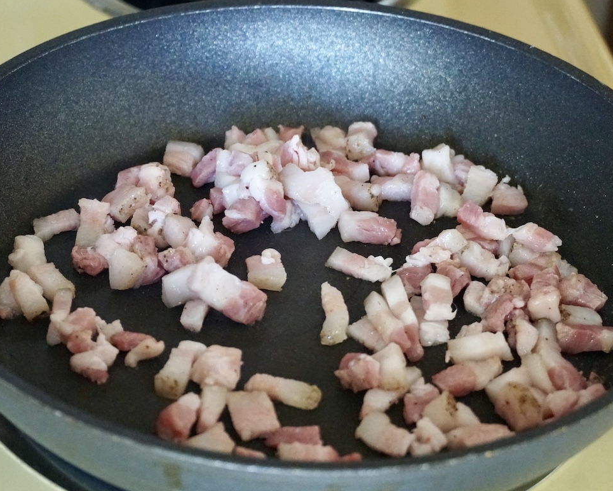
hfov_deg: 17.1
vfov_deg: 13.8
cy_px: 223
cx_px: 267
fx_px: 2032
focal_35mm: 112
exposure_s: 1/20
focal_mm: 60
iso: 6400
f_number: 5.6
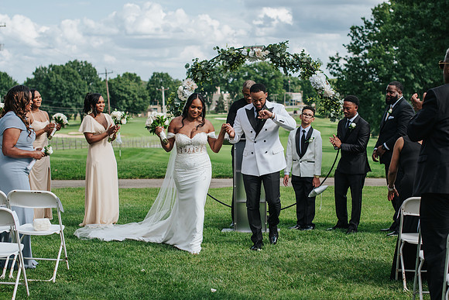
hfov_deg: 29.9
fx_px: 839
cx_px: 251
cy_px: 155
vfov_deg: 20.2
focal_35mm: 67
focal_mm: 50
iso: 160
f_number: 3.2
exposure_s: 1/1600
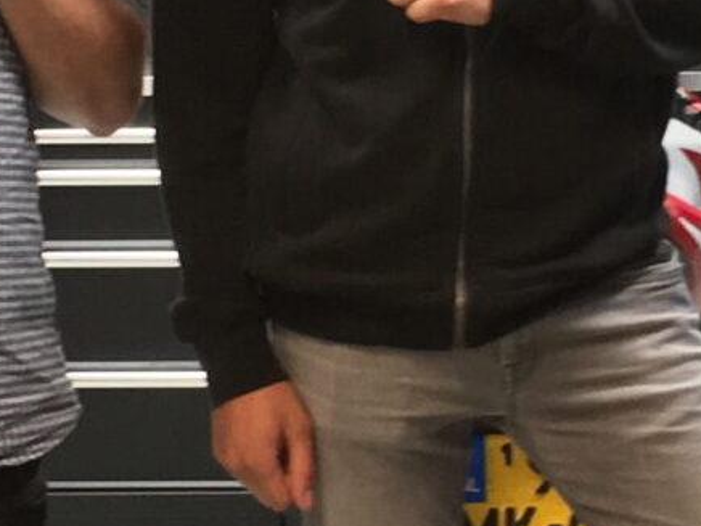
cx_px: 432
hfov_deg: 17.9
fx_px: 2228
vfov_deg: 13.4
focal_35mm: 110
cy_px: 133
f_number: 2.2
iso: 80
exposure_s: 1/33
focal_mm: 4.15
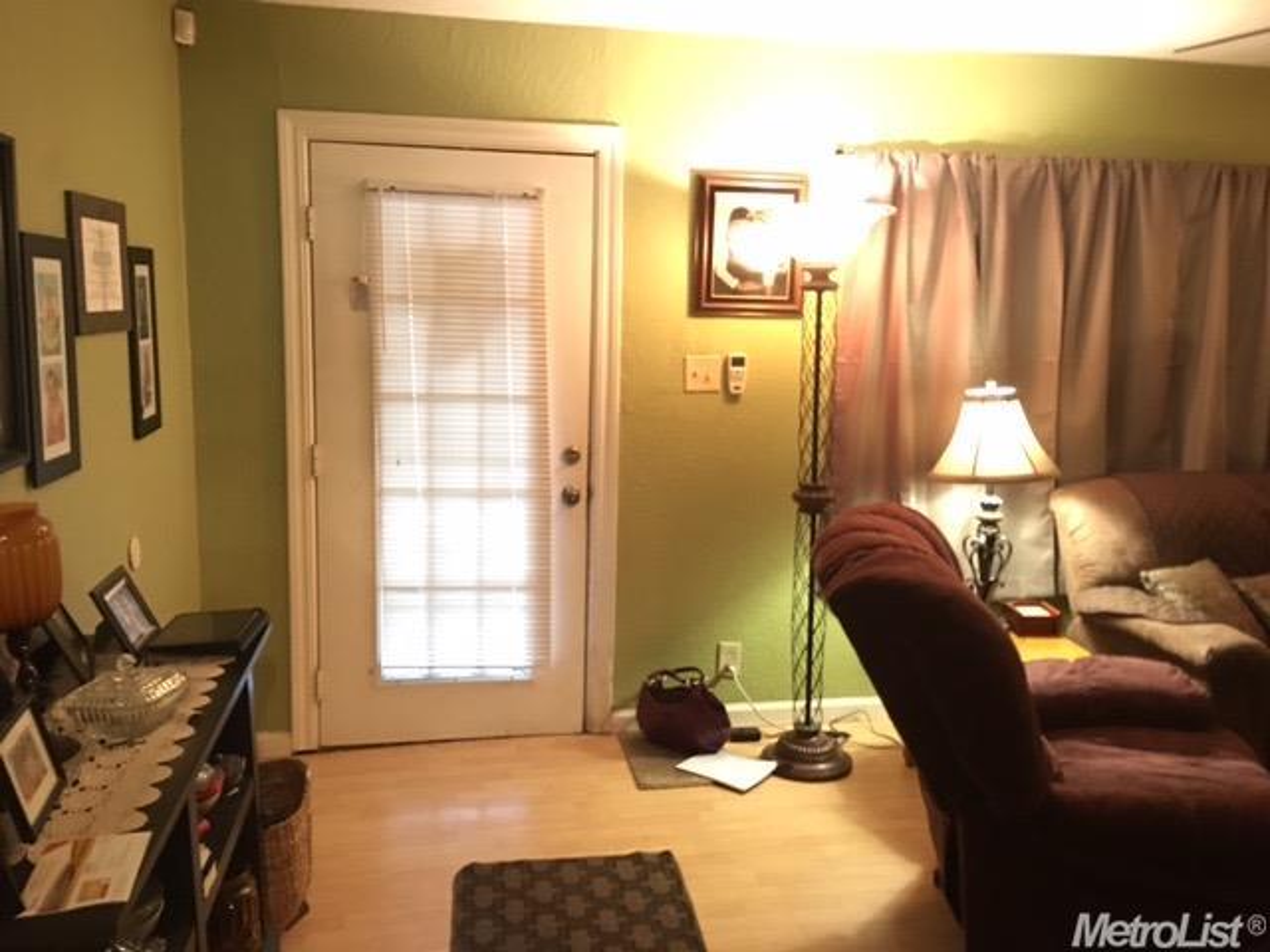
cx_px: 635
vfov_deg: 48.2
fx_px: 1064
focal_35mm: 29
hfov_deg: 61.7
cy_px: 476
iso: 100
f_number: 2.2
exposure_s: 1/4
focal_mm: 4.15
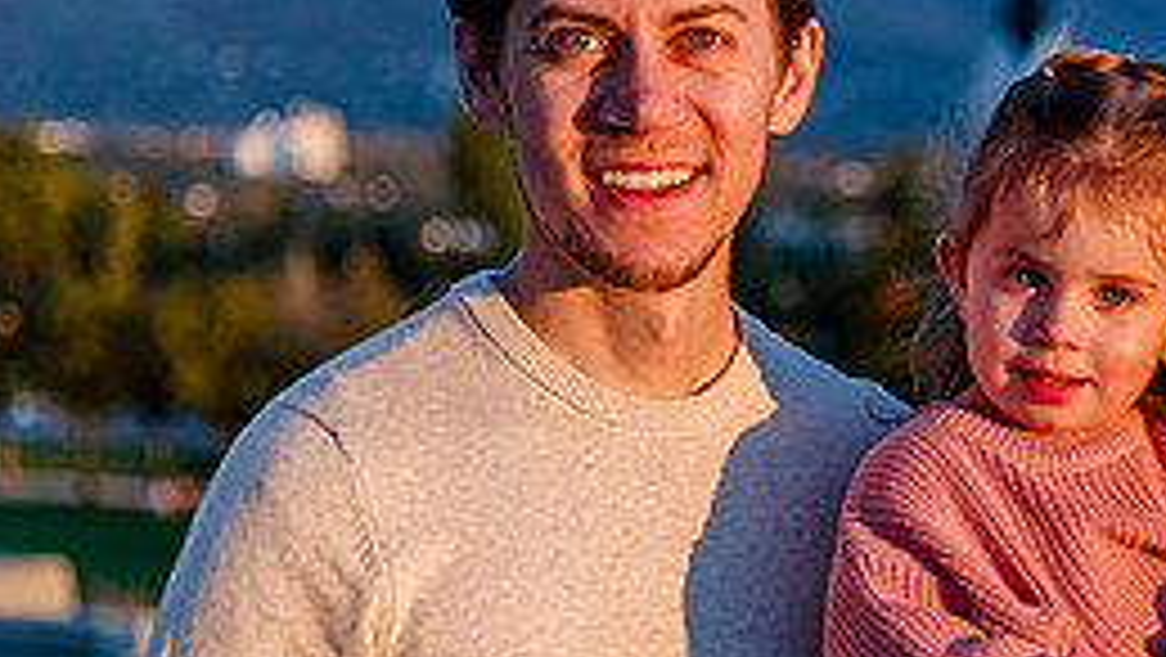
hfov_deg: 11.6
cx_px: 1148
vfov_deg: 6.6
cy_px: 536
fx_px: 5661
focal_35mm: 183
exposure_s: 1/1000
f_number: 4
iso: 500
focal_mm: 78
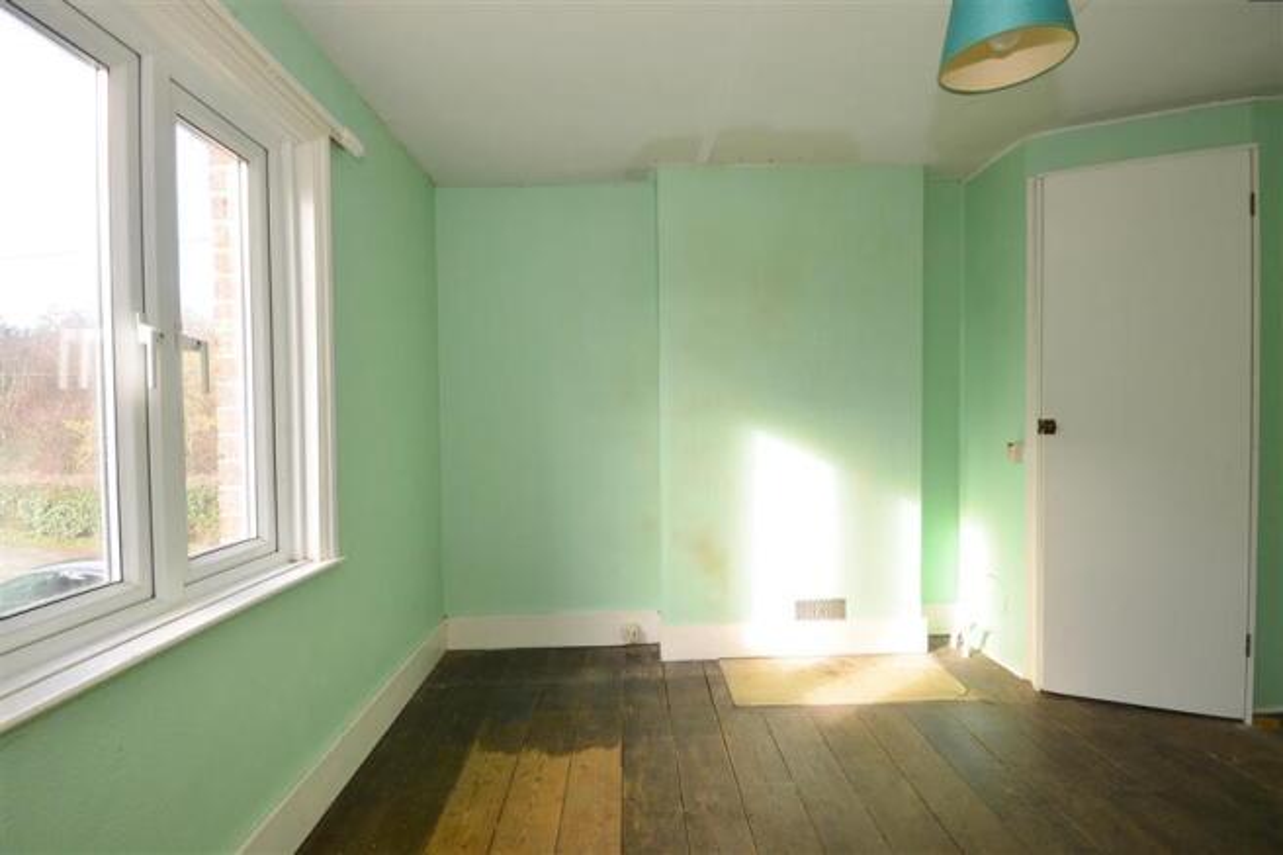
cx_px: 642
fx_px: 534
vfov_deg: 77.3
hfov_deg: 100.4
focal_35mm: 15
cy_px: 428
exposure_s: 1/6
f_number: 11
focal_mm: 10
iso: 200
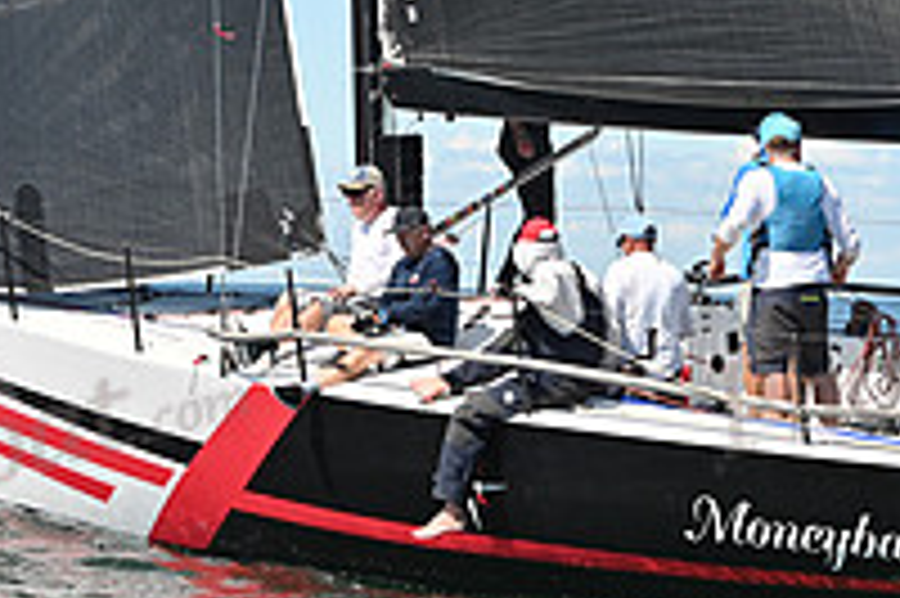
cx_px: 486
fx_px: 5071
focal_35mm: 203
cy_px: 169
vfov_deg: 6.8
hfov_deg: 10.1
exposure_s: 1/1000
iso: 250
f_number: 4.5
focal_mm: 70
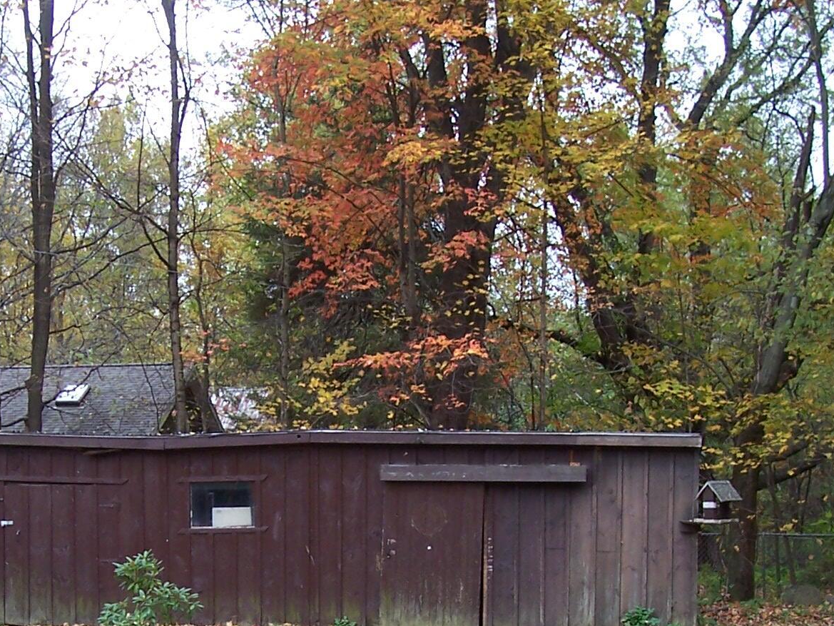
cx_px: 306
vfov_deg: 21.3
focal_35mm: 67
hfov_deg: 28.8
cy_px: 593
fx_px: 1614
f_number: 2.7
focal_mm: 5.6
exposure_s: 1/125
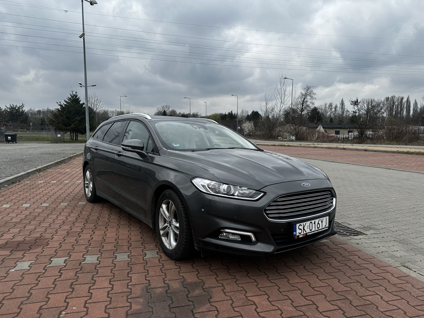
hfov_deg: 71.6
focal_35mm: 24
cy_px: 159
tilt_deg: -5.5
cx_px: 212
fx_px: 294
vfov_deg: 56.8
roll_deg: -0.2
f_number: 1.78
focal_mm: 6.86
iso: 80
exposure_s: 1/3356
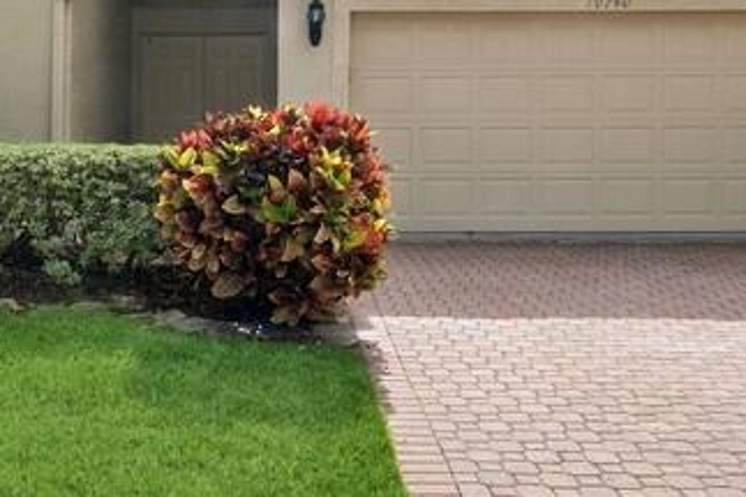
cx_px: 296
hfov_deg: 41.7
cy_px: 116
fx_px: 973
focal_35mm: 47
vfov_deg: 28.1
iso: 100
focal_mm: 19
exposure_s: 1/250
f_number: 11
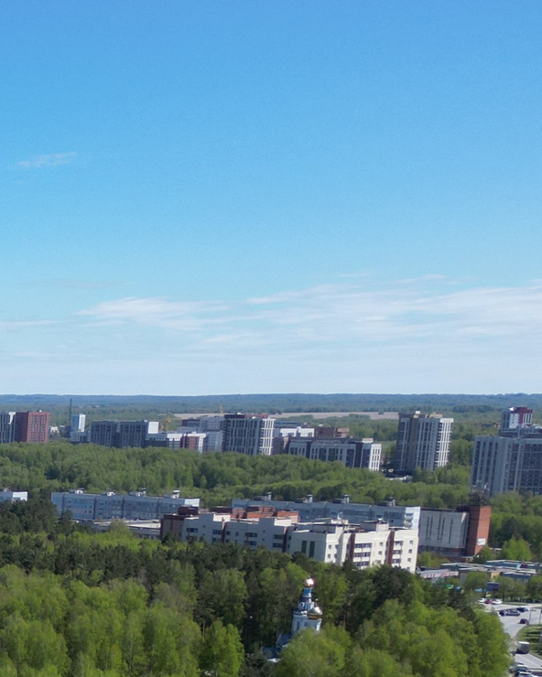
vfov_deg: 22.5
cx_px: -489
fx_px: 1624
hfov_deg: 15.7
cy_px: 709
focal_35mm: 81
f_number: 1.7
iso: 100
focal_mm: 6.72
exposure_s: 1/2500
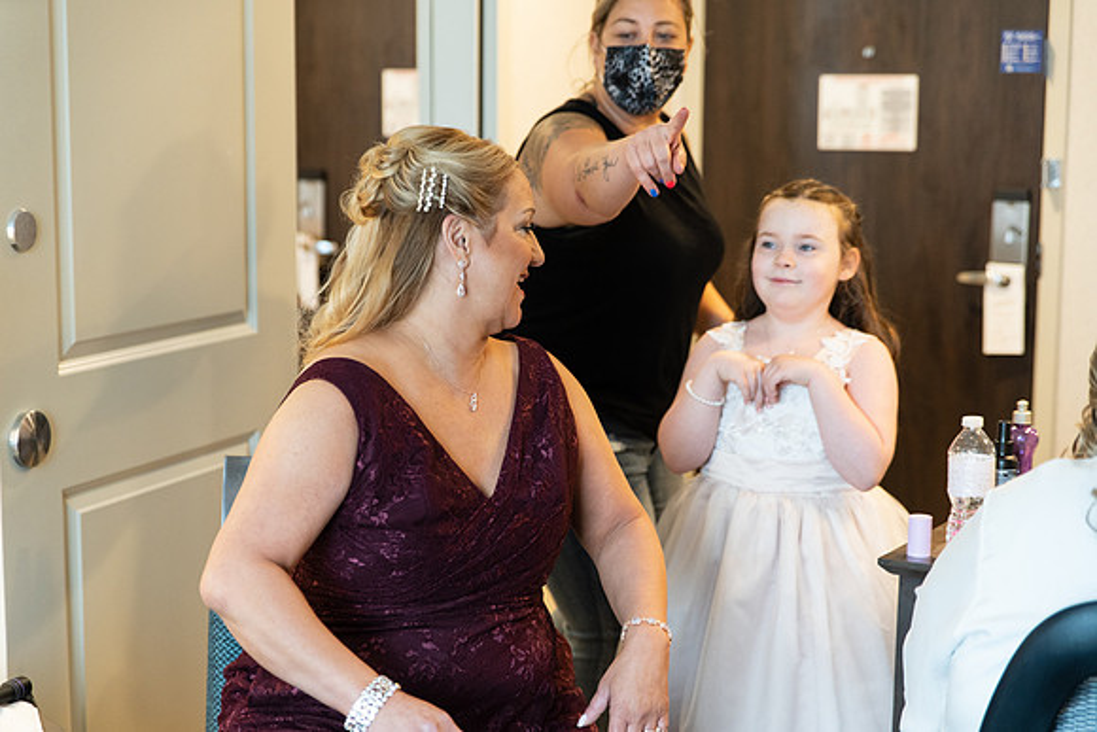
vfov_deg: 21.3
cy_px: 366
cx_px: 548
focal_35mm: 64
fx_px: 1951
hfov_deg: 31.4
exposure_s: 1/200
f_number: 2.8
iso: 2000
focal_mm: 64
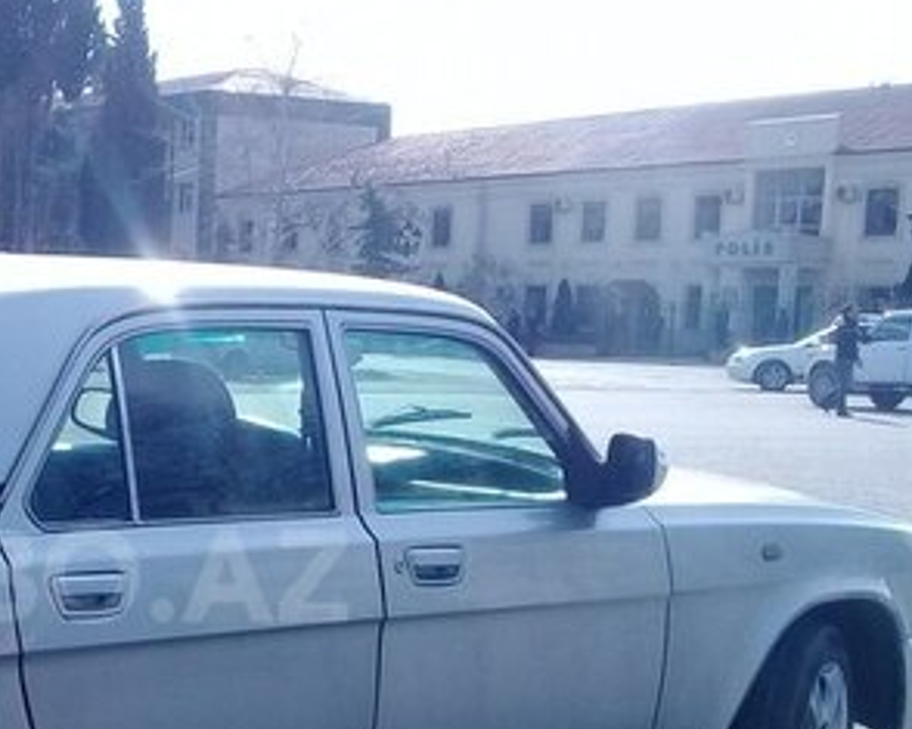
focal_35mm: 68
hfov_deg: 26.6
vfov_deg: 22.2
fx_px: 1835
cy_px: 575
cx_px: 31
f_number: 2.2
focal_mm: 3.3
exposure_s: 1/1152
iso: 64
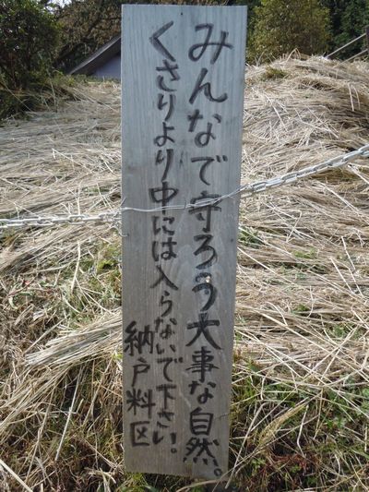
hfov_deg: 49.8
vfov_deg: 63.4
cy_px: 246
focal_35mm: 28
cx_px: 184
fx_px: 398
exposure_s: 1/400
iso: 400
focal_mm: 5
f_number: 7.4
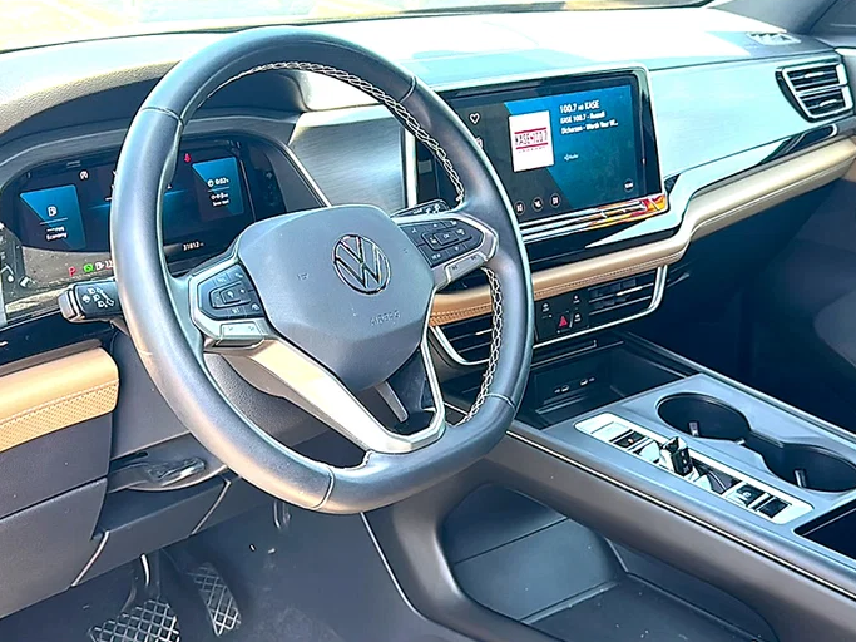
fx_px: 989
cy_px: 320
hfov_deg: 46.8
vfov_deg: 35.9
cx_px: 436
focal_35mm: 40
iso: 125
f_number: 1.78
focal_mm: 6.86
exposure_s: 1/258
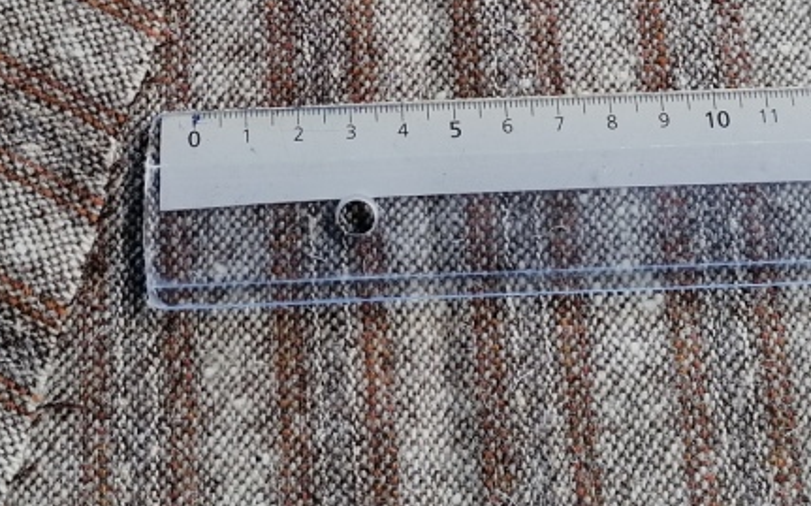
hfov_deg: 30.0
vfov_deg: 18.8
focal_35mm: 68
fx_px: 1502
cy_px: 43
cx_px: 273
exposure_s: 1/100
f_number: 1.8
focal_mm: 4.75
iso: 80
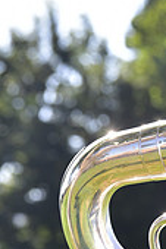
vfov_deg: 4.6
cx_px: 249
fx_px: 3077
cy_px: 316
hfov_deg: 3.1
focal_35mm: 444
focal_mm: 130
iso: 100
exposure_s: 1/250
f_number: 4.5
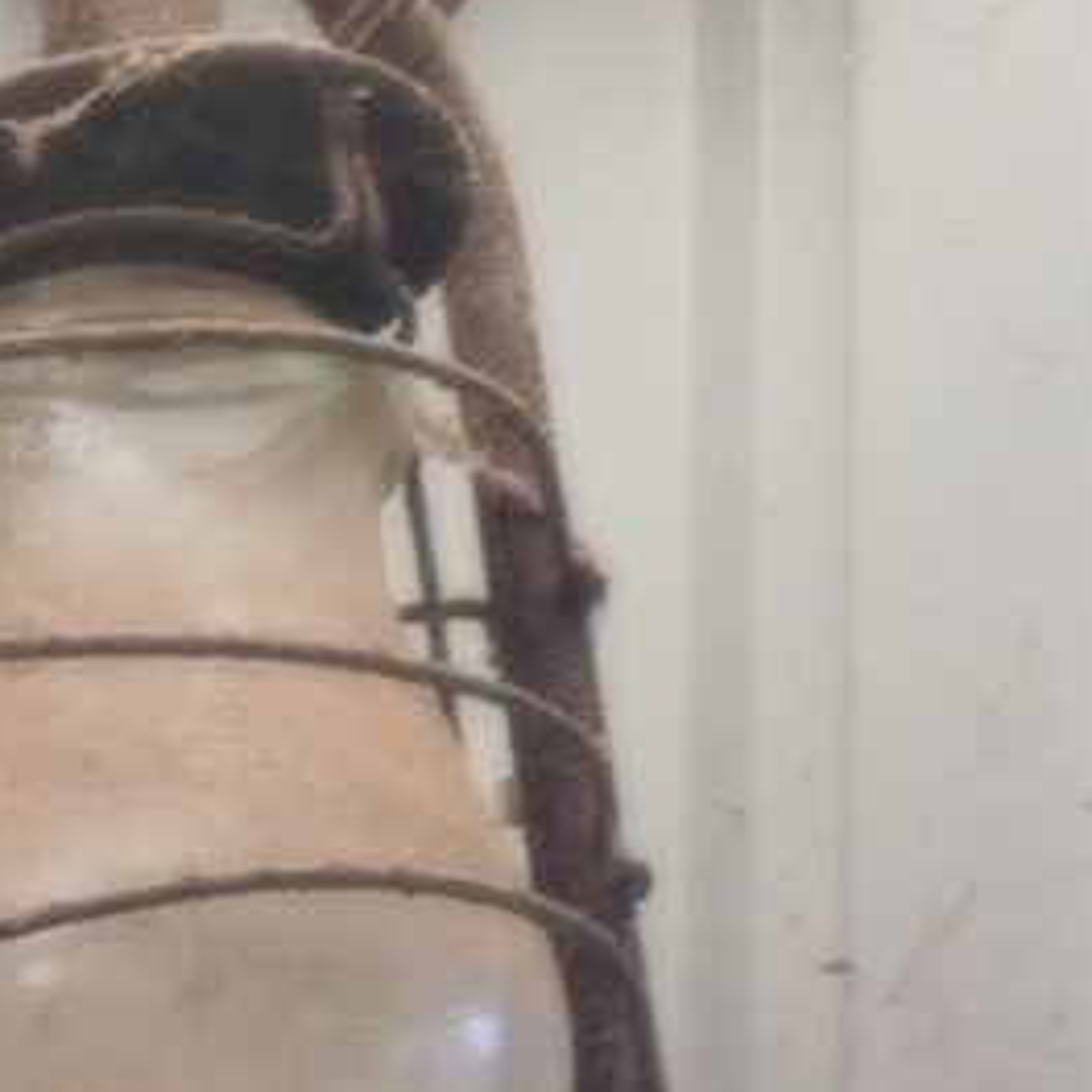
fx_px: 6567
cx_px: -83
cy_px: 451
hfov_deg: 9.4
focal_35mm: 184
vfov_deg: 9.5
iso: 400
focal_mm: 15.4
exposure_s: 1/80
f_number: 6.3
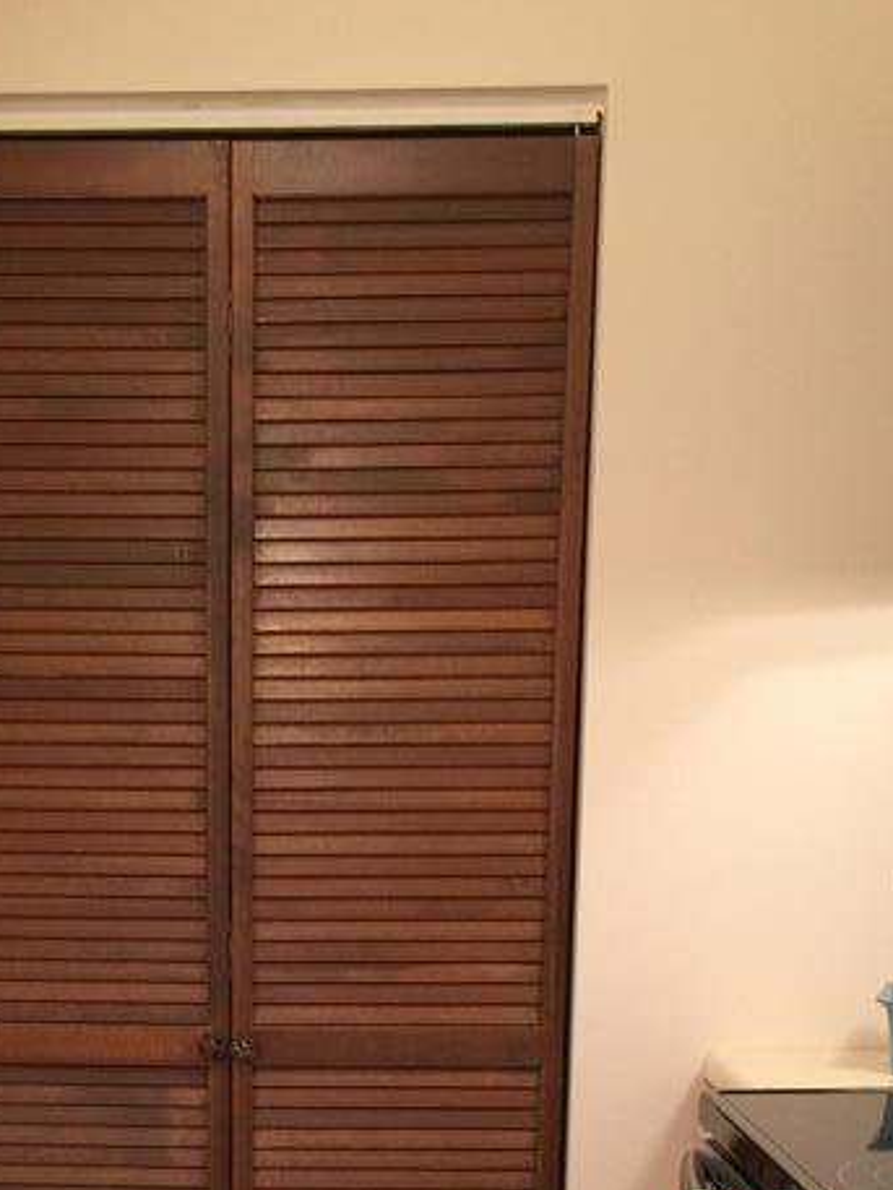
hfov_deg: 22.3
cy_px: 1266
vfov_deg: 27.6
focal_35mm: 65
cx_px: 190
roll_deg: -0.4
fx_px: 2235
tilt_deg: -14.1
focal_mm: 4.15
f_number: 2.2
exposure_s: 1/15
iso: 64
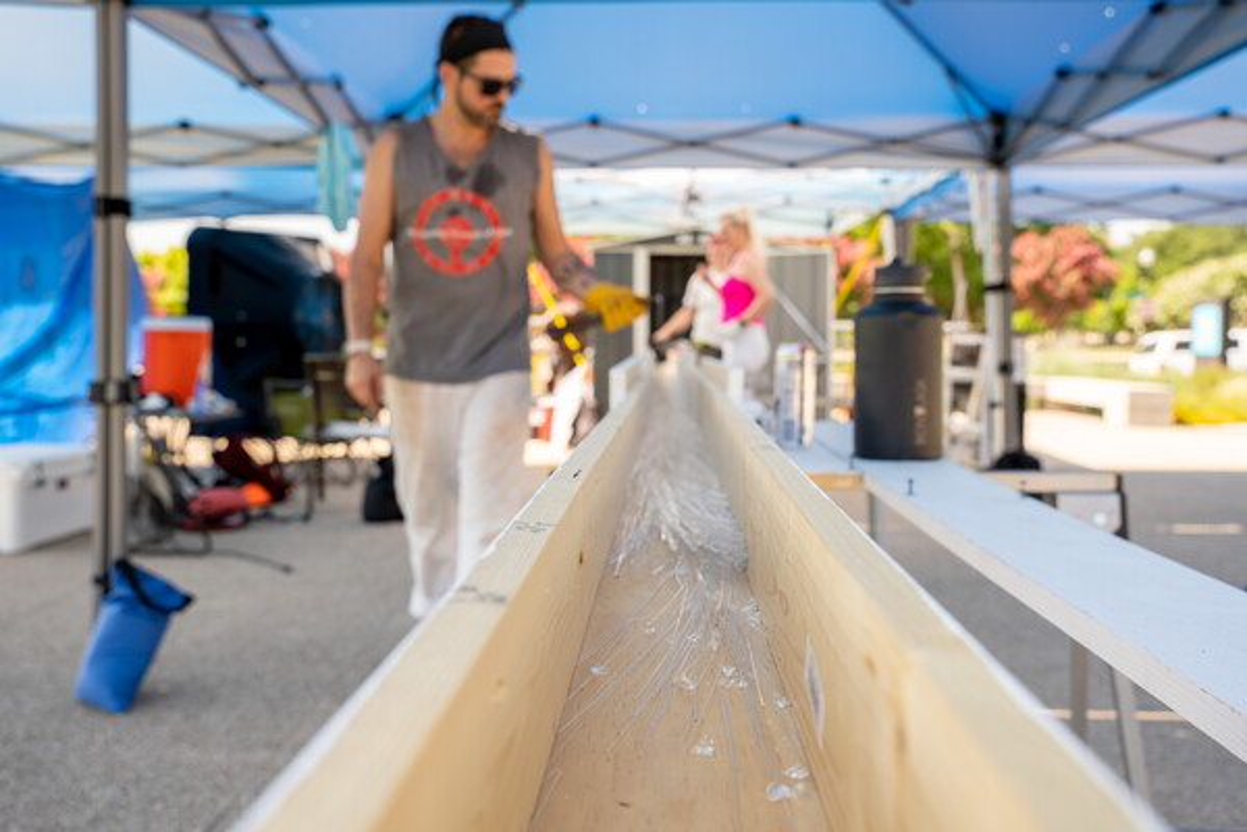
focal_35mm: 36
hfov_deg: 53.5
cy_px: 416
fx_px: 1237
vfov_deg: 37.2
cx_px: 624
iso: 100
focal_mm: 35.7
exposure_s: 1/160
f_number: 6.3
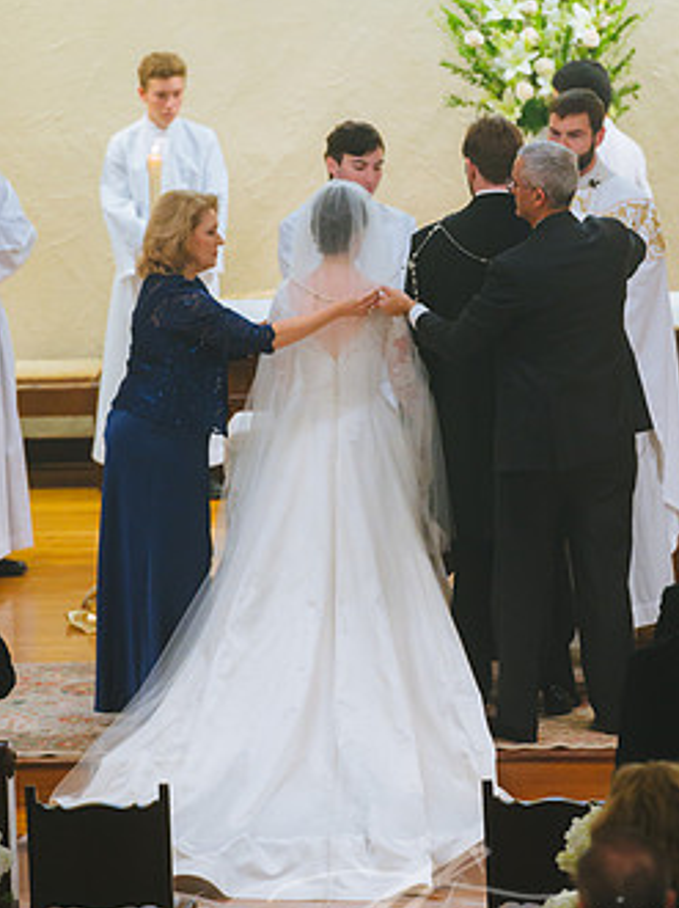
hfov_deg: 5.7
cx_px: 408
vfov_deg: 7.6
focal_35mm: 262
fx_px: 6861
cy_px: 421
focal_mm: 200
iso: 3200
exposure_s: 1/200
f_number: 2.8
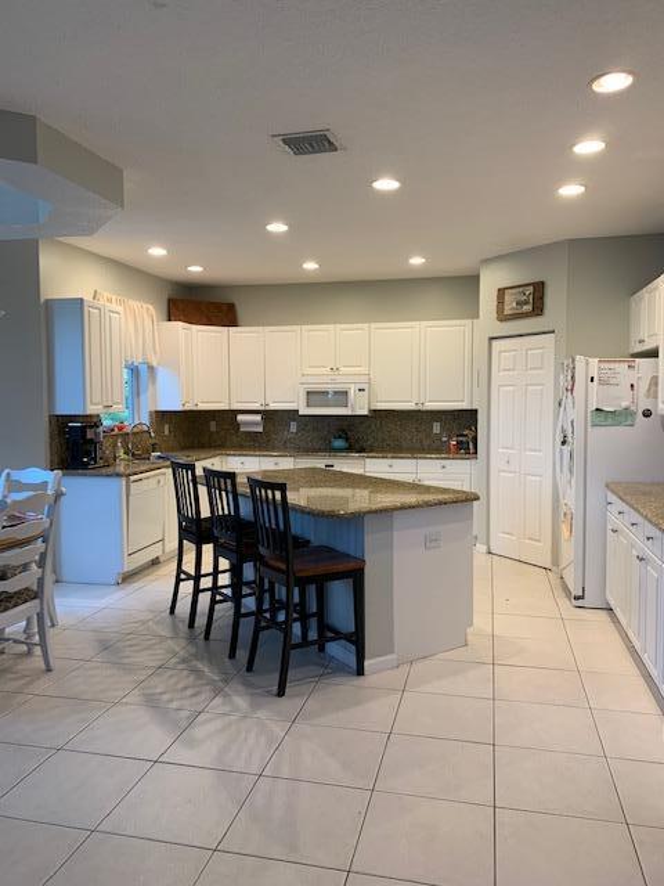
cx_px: 332
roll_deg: +1.3
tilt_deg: -4.6
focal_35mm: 26
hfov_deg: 53.1
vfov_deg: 67.3
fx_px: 665
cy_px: 443
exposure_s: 1/60
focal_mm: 4.25
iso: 100
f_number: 1.8
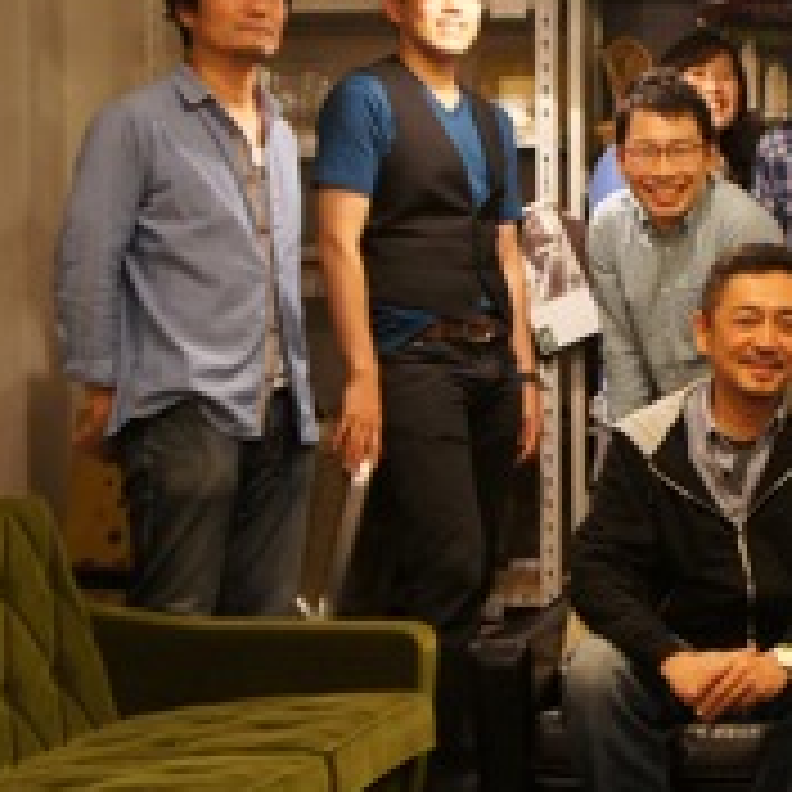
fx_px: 2252
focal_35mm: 87
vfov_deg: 19.9
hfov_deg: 18.9
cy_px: 328
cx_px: 940
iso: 1600
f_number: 4
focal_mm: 24
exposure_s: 1/80
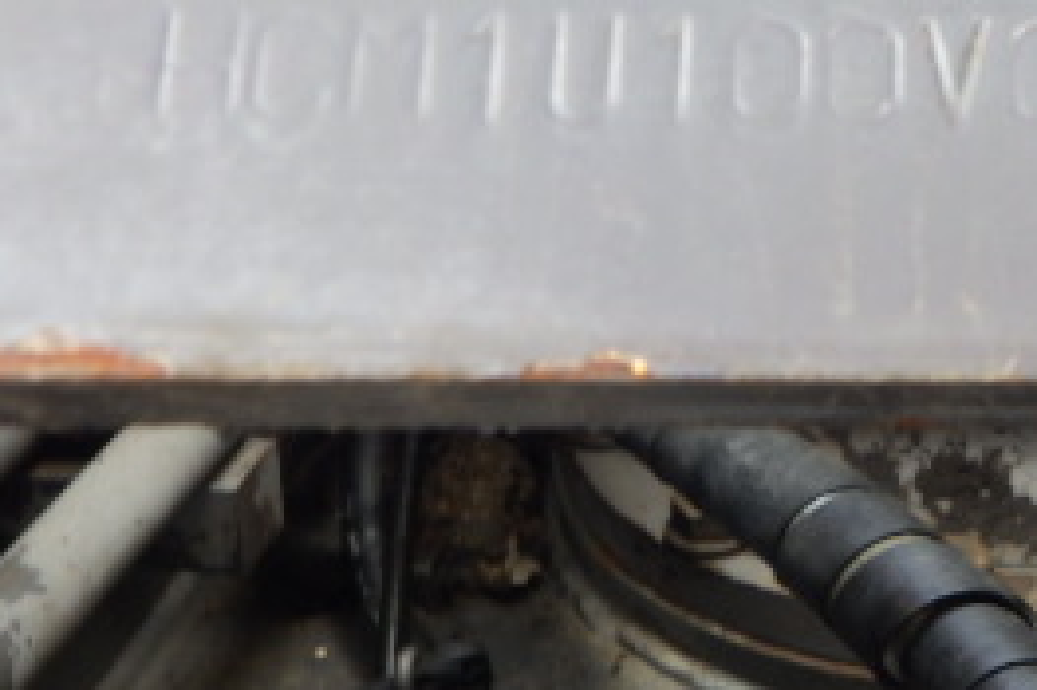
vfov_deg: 19.1
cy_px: 221
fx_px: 2044
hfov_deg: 26.2
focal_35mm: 71
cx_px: 1151
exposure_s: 1/50
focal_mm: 5
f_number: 3.5
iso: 125
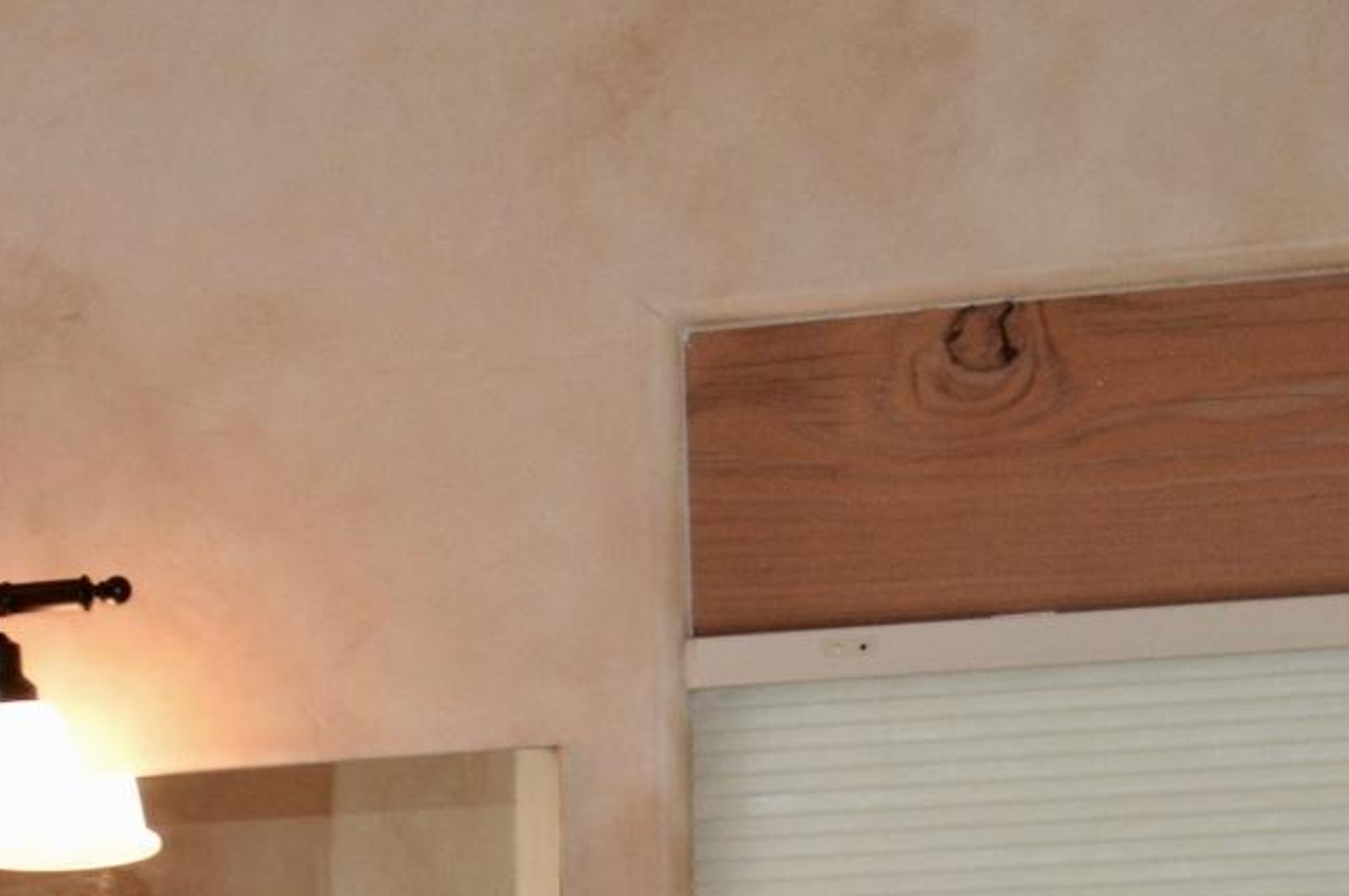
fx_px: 5203
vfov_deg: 9.3
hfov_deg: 13.8
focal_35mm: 139
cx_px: -719
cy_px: 1738
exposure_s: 1/60
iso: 500
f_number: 3.8
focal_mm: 20
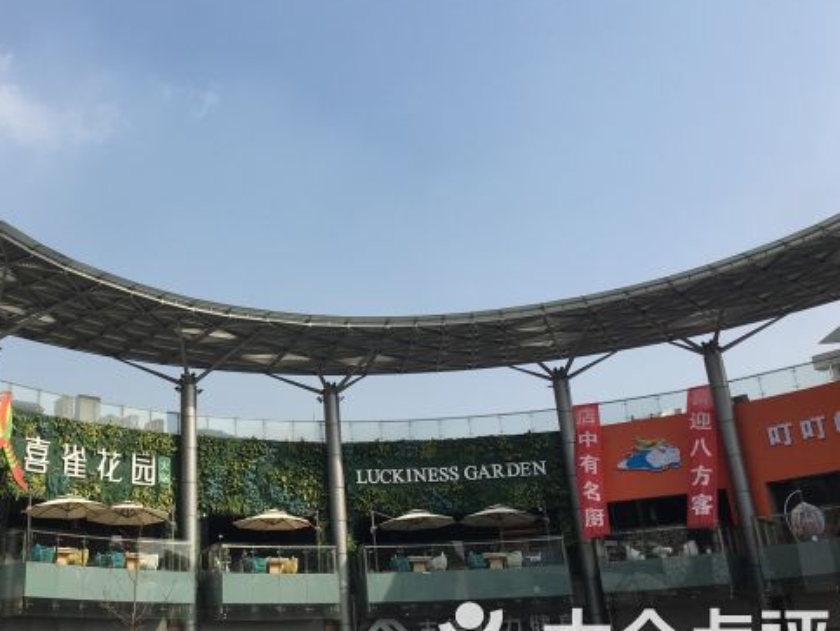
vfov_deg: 34.4
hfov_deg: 44.0
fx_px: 1020
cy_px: 277
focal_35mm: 42
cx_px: 266
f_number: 2.2
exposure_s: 1/1637
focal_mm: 4.15
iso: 25
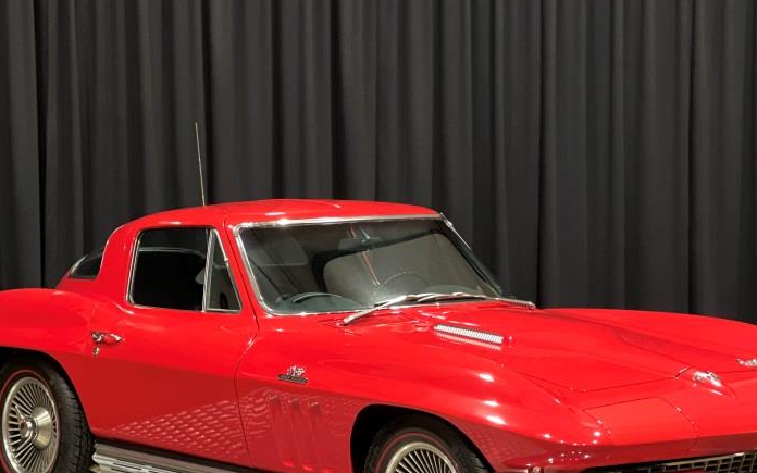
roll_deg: +1.0
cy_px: 379
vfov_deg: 10.9
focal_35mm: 120
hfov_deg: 17.4
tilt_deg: -6.4
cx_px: 396
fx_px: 2476
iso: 400
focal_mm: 9
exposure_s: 1/14
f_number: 2.8
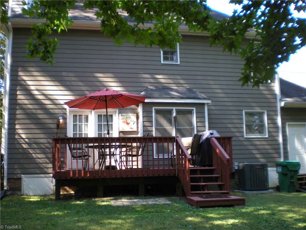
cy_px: 115
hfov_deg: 49.0
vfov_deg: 37.7
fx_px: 336
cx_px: 153
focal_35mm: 38
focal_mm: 6.3
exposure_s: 1/60.2
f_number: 3.1
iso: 111
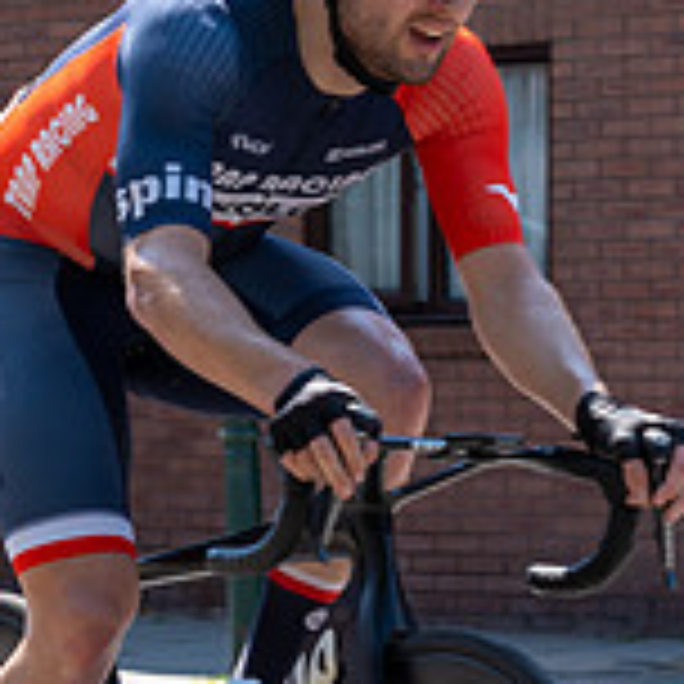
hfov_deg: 7.8
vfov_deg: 8.0
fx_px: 4918
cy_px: 218
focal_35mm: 220
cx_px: -356
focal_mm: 68
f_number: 5
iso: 160
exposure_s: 1/800
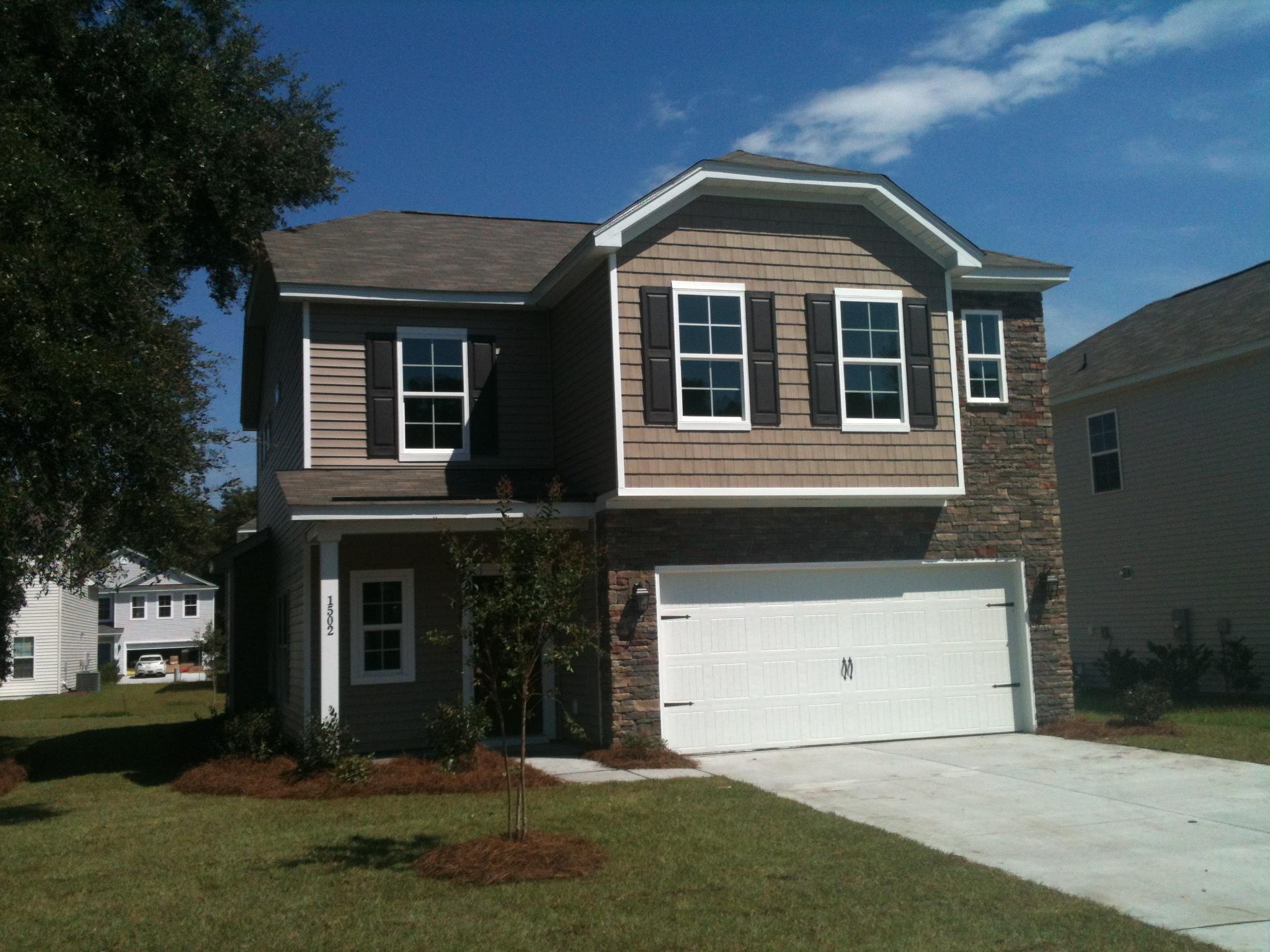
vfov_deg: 40.7
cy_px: 476
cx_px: 635
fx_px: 1284
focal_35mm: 35
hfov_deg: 52.6
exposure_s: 1/2252
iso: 64
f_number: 2.8
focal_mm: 3.85
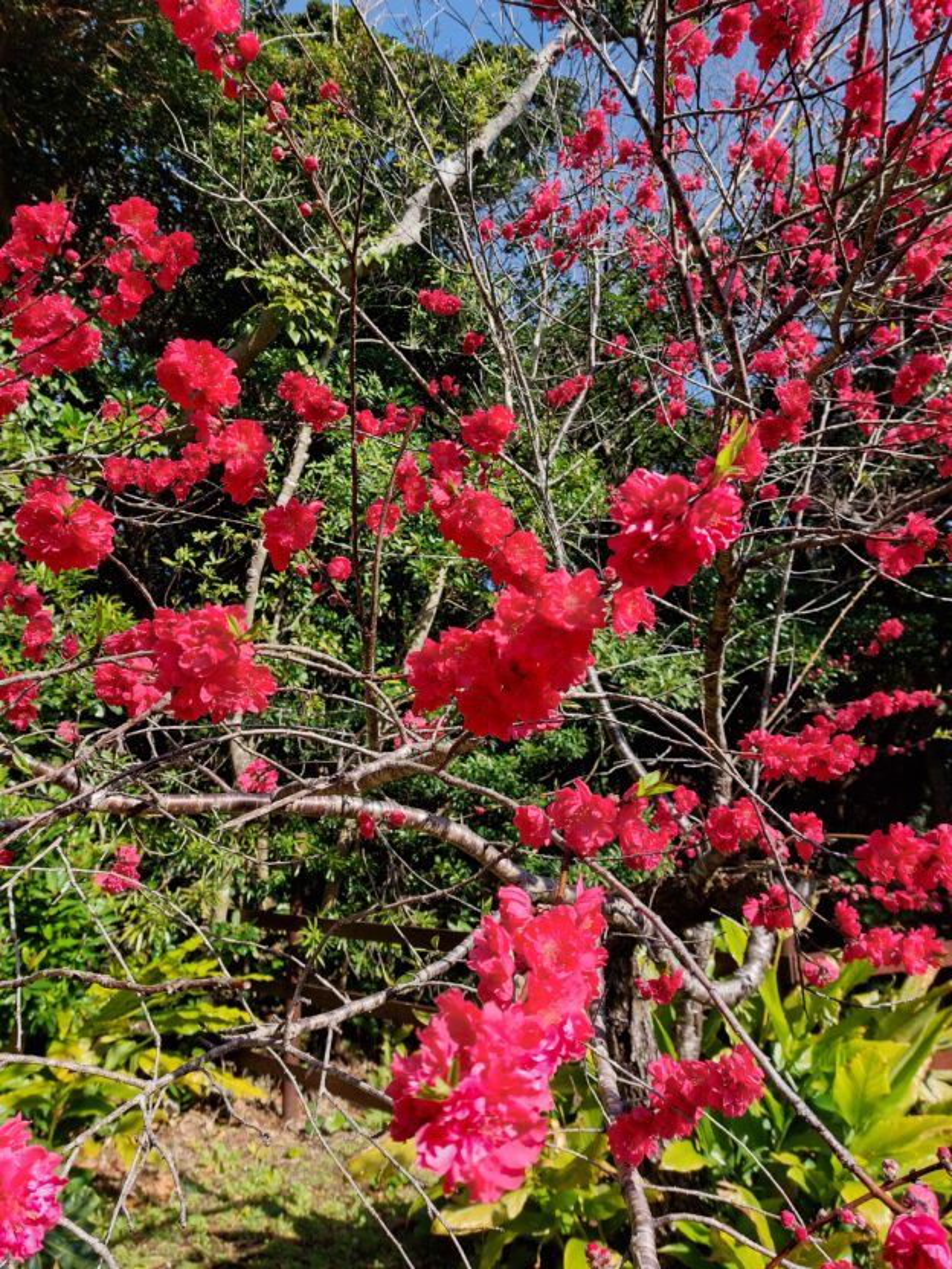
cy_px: 634
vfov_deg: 71.6
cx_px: 476
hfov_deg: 56.8
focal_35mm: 24
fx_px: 880
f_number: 1.8
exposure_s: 1/514
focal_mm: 5.23
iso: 25
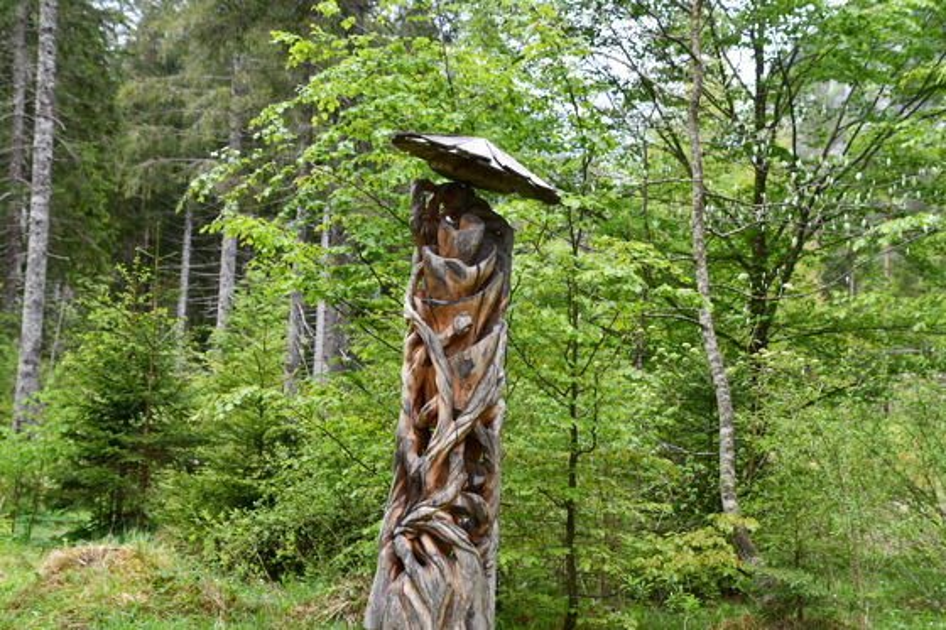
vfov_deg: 23.8
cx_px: 473
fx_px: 1497
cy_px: 315
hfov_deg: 35.1
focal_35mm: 57
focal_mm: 38
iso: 400
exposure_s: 1/250
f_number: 5
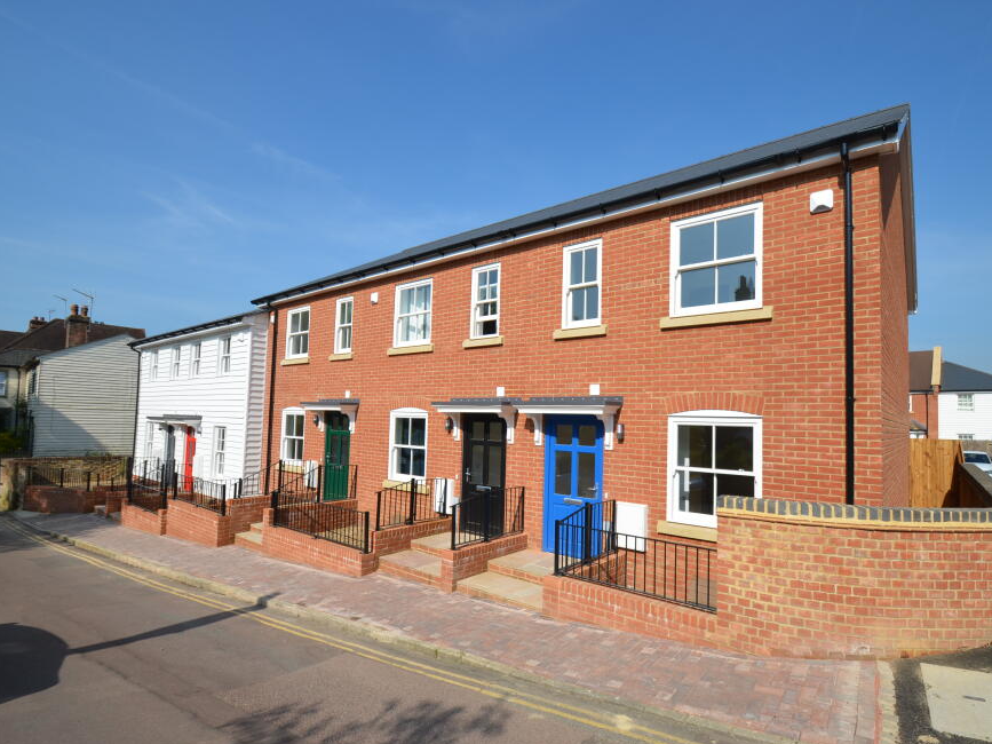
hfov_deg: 91.0
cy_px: 387
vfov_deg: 74.7
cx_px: 508
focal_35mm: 17
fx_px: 487
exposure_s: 1/350
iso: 100
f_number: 9.5
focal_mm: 10
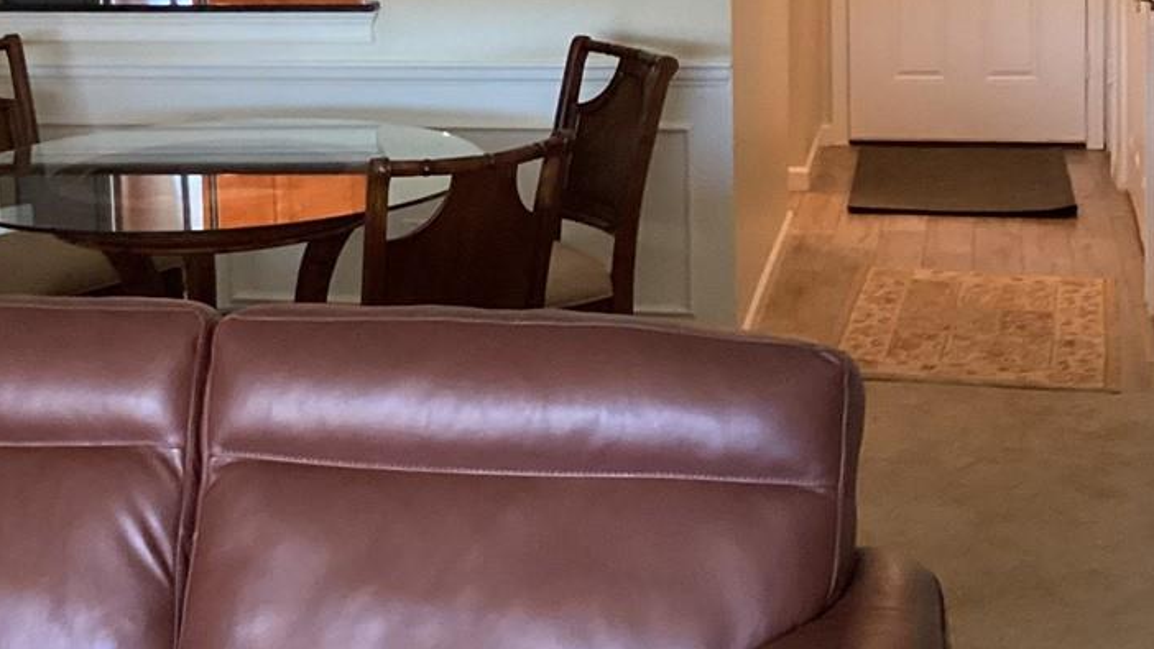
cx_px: 510
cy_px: 33
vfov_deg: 15.5
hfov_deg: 27.5
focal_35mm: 77
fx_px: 2356
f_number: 2.4
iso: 320
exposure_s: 1/60
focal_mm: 3.3
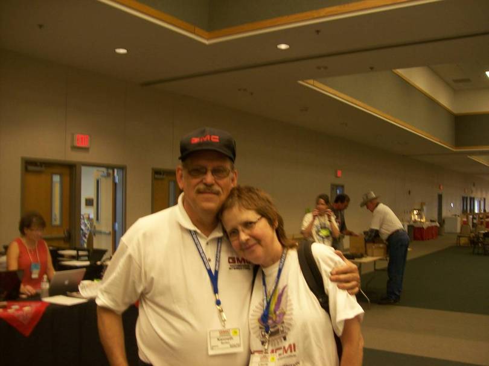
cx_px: 244
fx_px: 508
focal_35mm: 36
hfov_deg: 51.4
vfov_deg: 39.6
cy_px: 183
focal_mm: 6
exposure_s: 1/22
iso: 80
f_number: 2.7
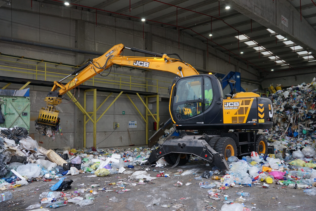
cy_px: 106
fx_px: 290
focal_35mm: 33
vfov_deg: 40.0
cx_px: 158
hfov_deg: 57.2
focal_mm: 33
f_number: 4
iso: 640
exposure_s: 1/160
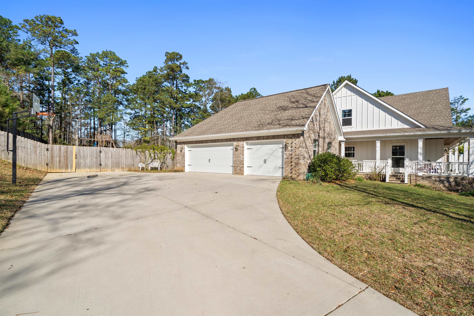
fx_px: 224
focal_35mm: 17
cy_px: 158
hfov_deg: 93.3
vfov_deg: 70.4
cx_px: 237
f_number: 6.3
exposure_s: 1/160
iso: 160
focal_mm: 17
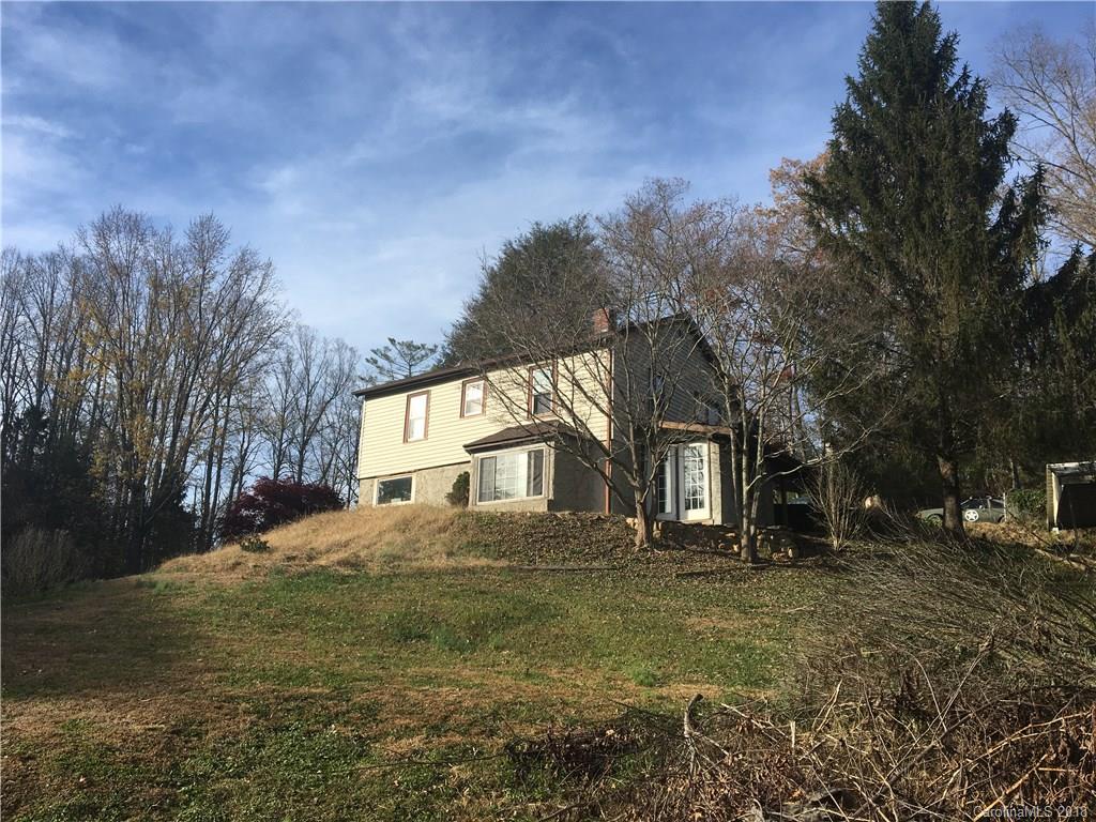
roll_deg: -1.3
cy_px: 411
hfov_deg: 61.7
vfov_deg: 48.2
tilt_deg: +17.2
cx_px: 548
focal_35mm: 29
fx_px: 918
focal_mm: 4.15
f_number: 2.2
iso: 25
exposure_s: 1/1083
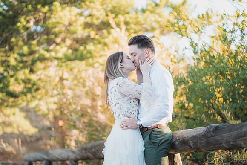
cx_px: 124
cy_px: 82
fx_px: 608
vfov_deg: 15.4
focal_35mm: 89
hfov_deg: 23.0
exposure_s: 1/400
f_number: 1.8
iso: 200
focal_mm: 85
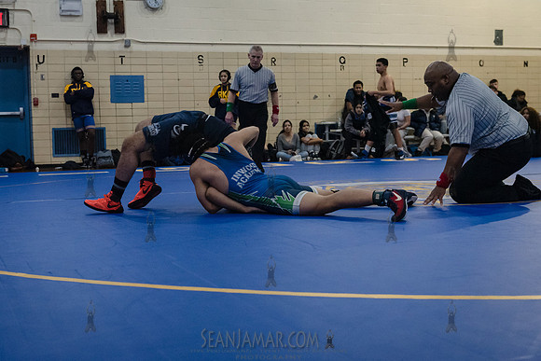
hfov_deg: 39.6
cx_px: 241
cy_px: 178
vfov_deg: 27.0
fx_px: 751
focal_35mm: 50
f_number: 3.2
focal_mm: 42
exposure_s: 1/400
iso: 6400
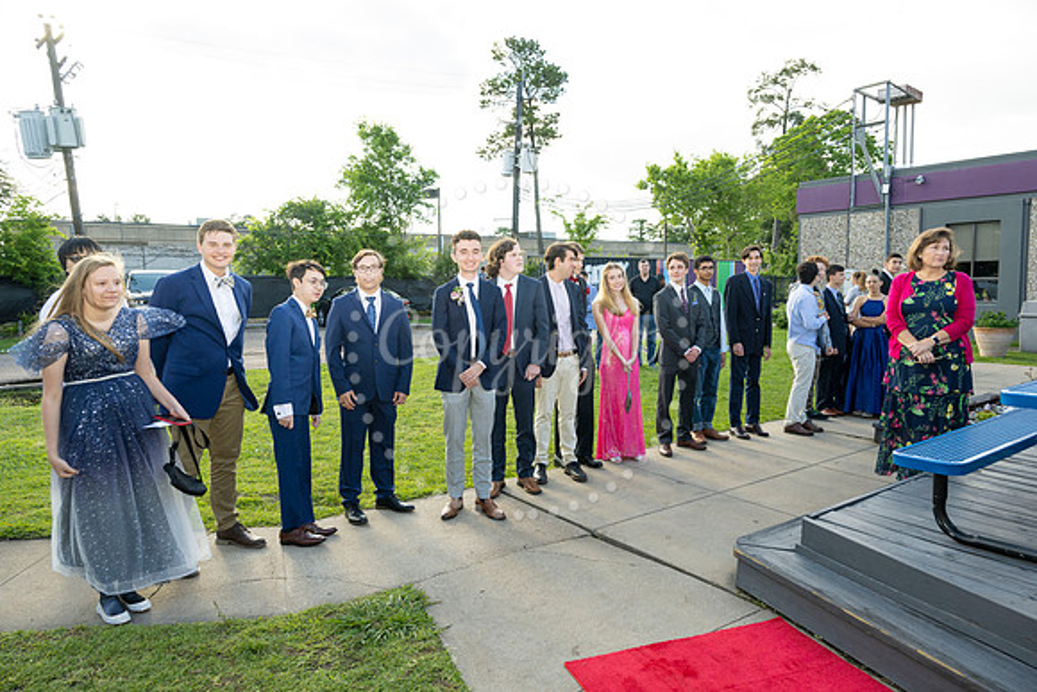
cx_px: 518
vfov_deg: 53.2
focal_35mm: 24
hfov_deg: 73.7
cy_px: 346
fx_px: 691
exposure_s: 1/250
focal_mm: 24
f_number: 5.6
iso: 400
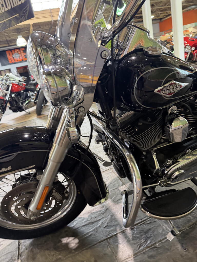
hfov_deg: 56.8
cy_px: 131
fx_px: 182
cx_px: 98
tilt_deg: -14.7
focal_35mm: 24
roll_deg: +15.1
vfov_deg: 71.6
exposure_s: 1/60
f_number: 1.78
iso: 250
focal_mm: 6.76
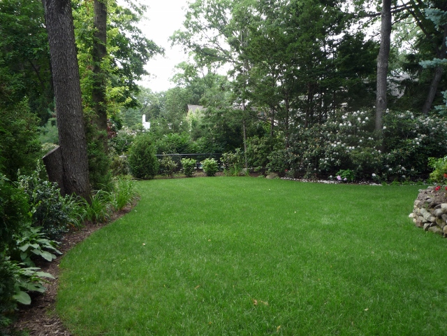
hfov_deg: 69.4
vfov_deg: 54.9
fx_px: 323
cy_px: 168
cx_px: 224
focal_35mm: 25
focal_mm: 4.4
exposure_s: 1/60
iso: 100
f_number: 2.8
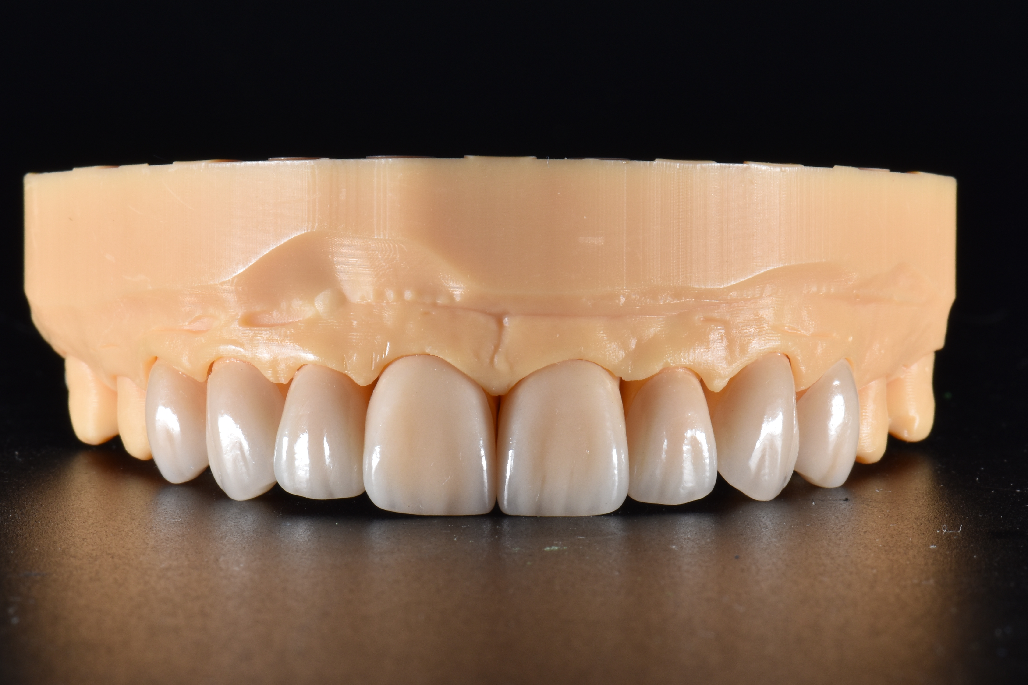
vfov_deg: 6.4
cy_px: 377
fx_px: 6130
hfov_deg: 9.6
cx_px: 499
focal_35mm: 215
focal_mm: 105
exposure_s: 1/125
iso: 125
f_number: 32
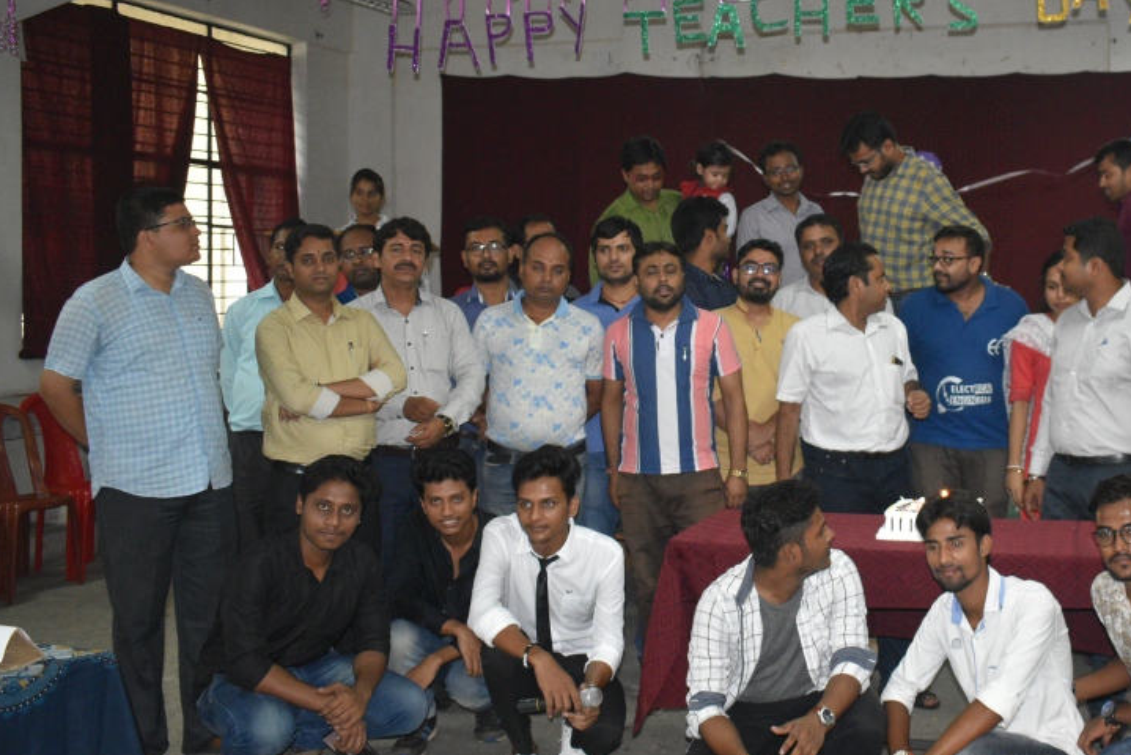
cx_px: 787
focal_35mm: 47
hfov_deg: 41.2
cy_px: 309
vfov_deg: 28.6
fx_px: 1477
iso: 2000
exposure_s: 1/60
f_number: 3.8
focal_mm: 22
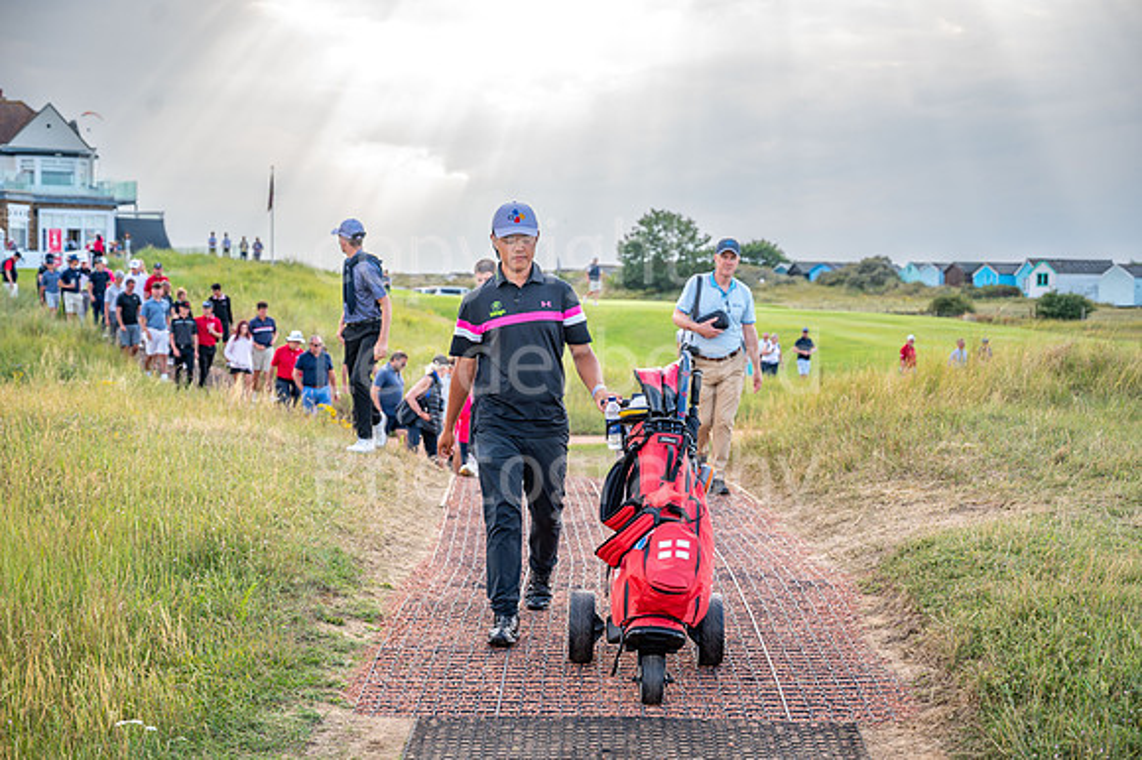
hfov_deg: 33.4
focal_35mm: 60
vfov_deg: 22.6
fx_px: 1902
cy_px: 380
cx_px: 571
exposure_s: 1/200
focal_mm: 60
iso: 100
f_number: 4.5
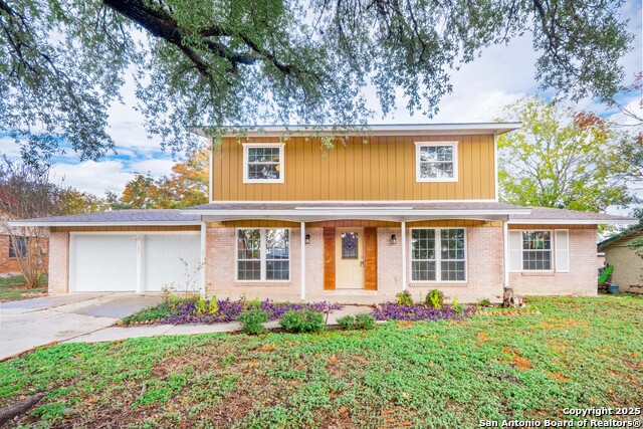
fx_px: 268
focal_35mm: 15
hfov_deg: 100.4
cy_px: 214
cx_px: 322
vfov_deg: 77.4
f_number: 9
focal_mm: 10
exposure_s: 1/10
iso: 125
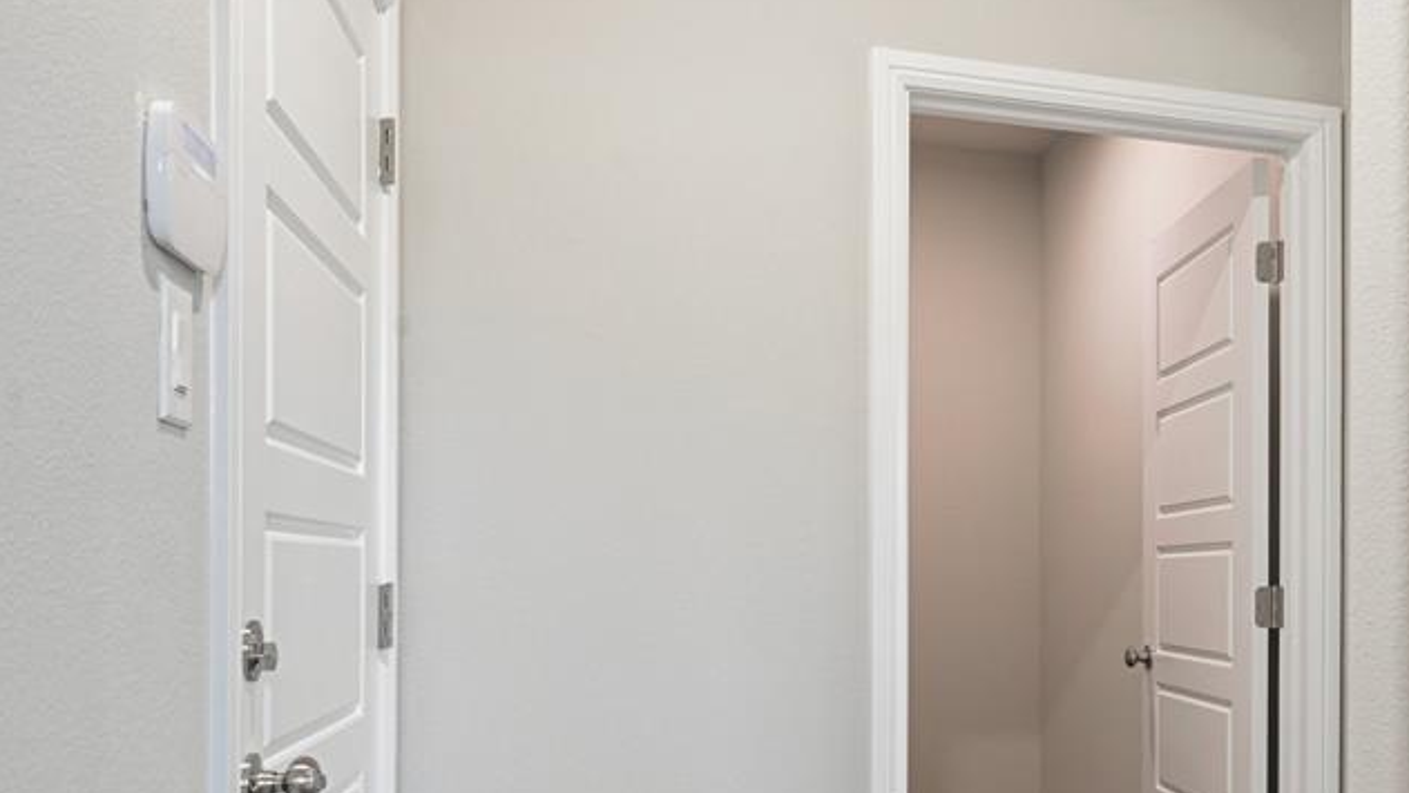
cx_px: 1049
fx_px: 1270
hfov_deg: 55.4
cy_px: 567
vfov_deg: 34.1
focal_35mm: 34
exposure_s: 1/10
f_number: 8
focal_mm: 20
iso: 400
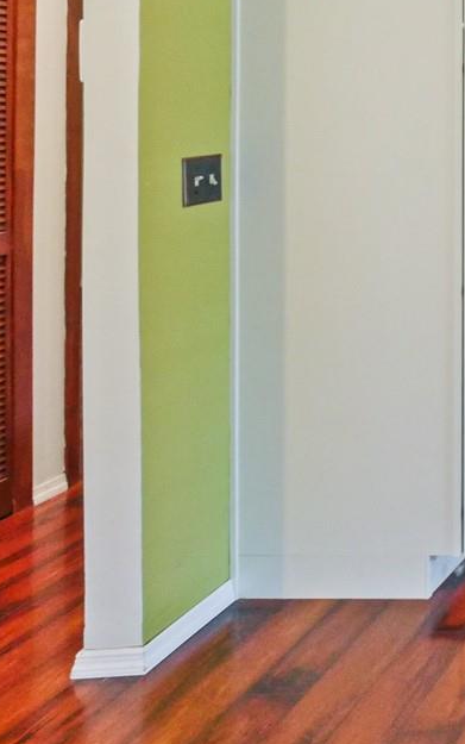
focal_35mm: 38
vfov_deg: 46.4
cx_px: 894
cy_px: 73
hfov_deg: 20.1
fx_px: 770
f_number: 4
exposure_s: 1/50
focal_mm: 7
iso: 3200
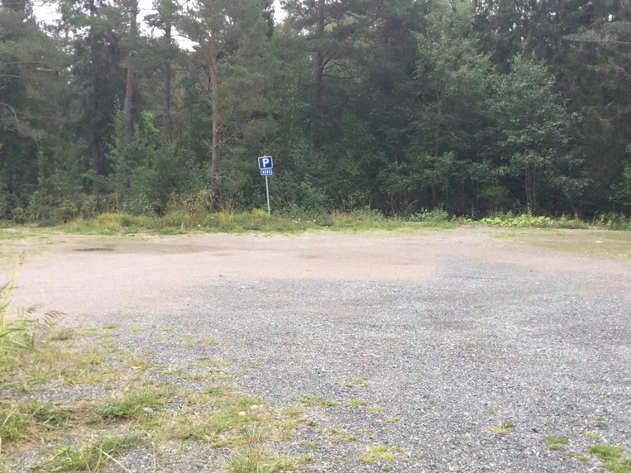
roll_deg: -0.5
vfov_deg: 36.8
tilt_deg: -6.7
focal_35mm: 39
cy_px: 260
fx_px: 711
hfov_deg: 47.9
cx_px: 315
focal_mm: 3.3
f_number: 2.4
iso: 25
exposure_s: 1/33
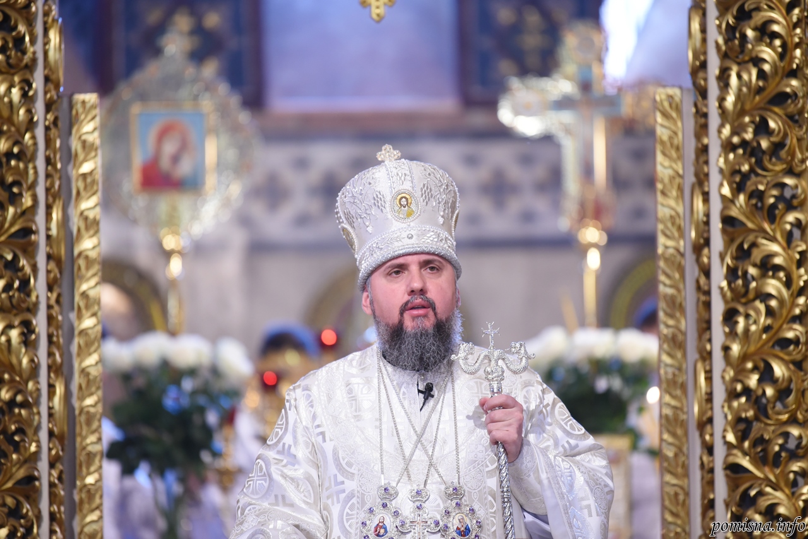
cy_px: 270
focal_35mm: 200
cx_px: 404
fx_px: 4490
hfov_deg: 10.3
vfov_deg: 6.9
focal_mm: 200
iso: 1600
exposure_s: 1/125
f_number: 2.8
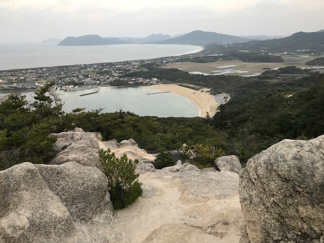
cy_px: 122
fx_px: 262
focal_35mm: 28
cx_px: 162
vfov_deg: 49.7
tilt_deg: -16.2
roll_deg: +1.6
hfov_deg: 63.4
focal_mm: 3.99
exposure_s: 1/40
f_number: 1.8
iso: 20
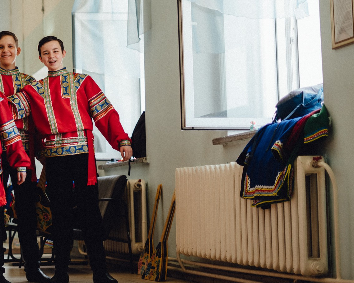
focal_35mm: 107
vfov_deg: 14.4
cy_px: 79
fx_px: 1121
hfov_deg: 17.5
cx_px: -9
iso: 200
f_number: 1.8
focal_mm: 50
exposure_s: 1/200
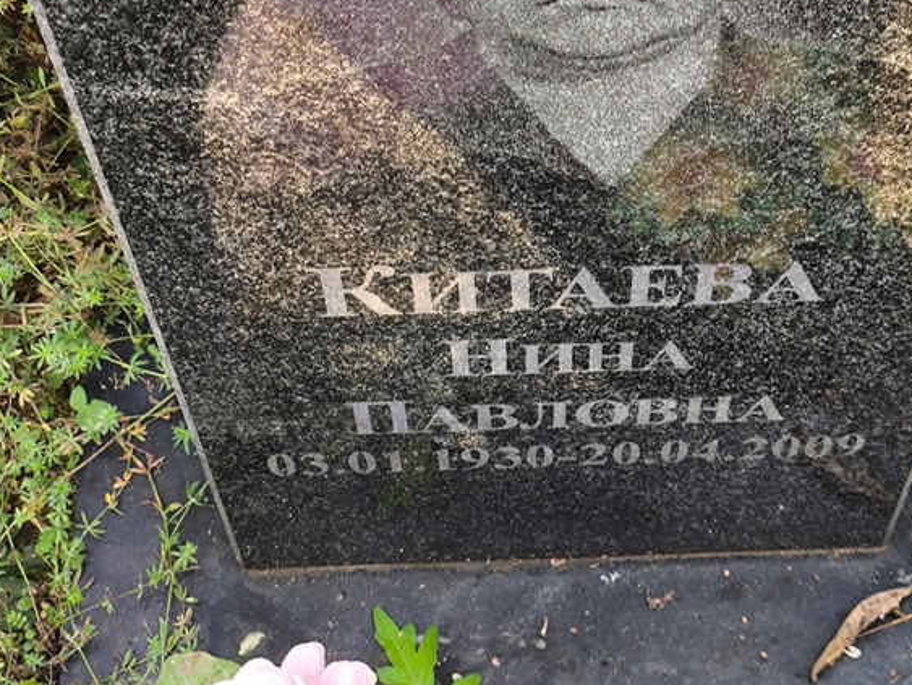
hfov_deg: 27.3
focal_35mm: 71
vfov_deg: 20.7
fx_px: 1872
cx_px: 560
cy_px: 267
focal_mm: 4.71
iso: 64
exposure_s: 1/50
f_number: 1.7
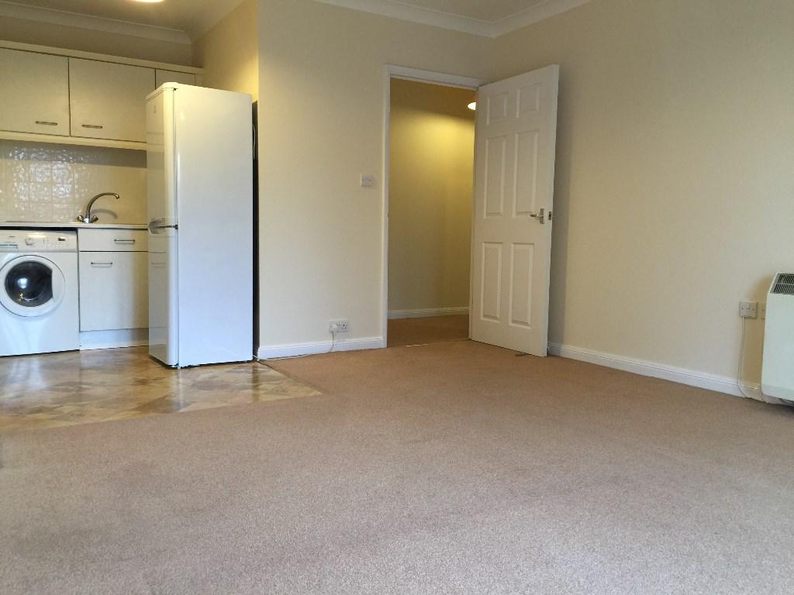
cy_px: 298
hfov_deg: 61.7
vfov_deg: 48.2
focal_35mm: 29
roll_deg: -0.5
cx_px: 397
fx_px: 665
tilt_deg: -4.7
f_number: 2.2
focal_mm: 4.15
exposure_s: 1/17
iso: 50
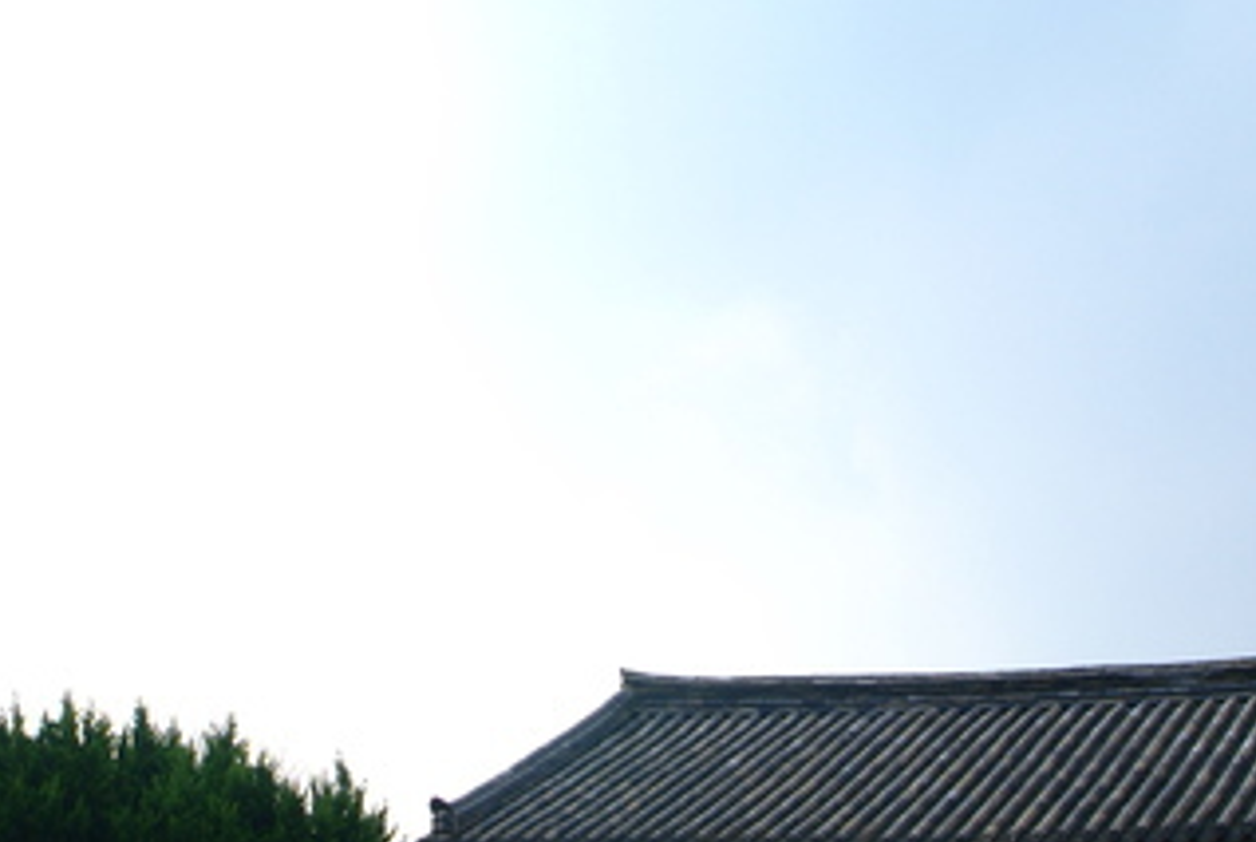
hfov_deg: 30.5
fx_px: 2306
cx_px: 669
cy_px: 799
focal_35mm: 66
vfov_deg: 20.2
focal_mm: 20
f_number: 9.5
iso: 200
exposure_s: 1/350
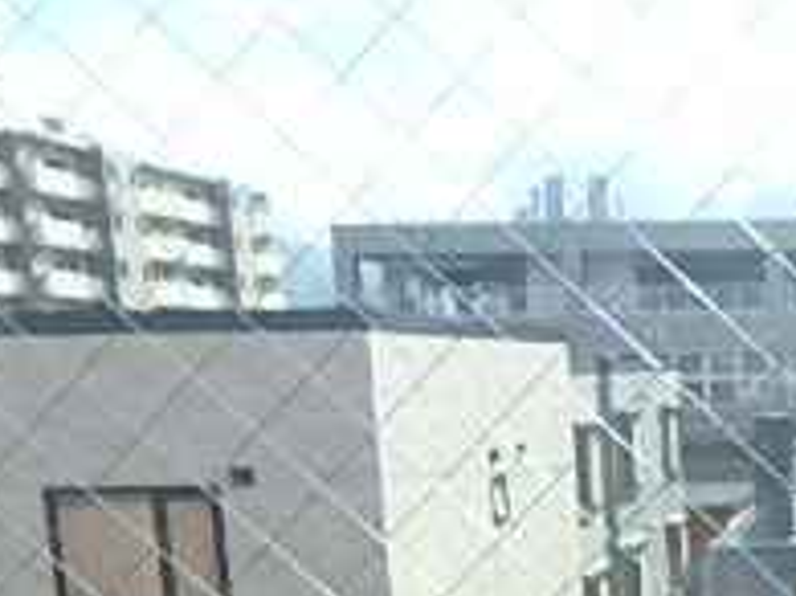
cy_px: 772
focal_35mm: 69
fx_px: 1586
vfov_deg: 19.6
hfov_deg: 24.7
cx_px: 1016
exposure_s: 1/640
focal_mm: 3.7
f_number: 3.5
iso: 125
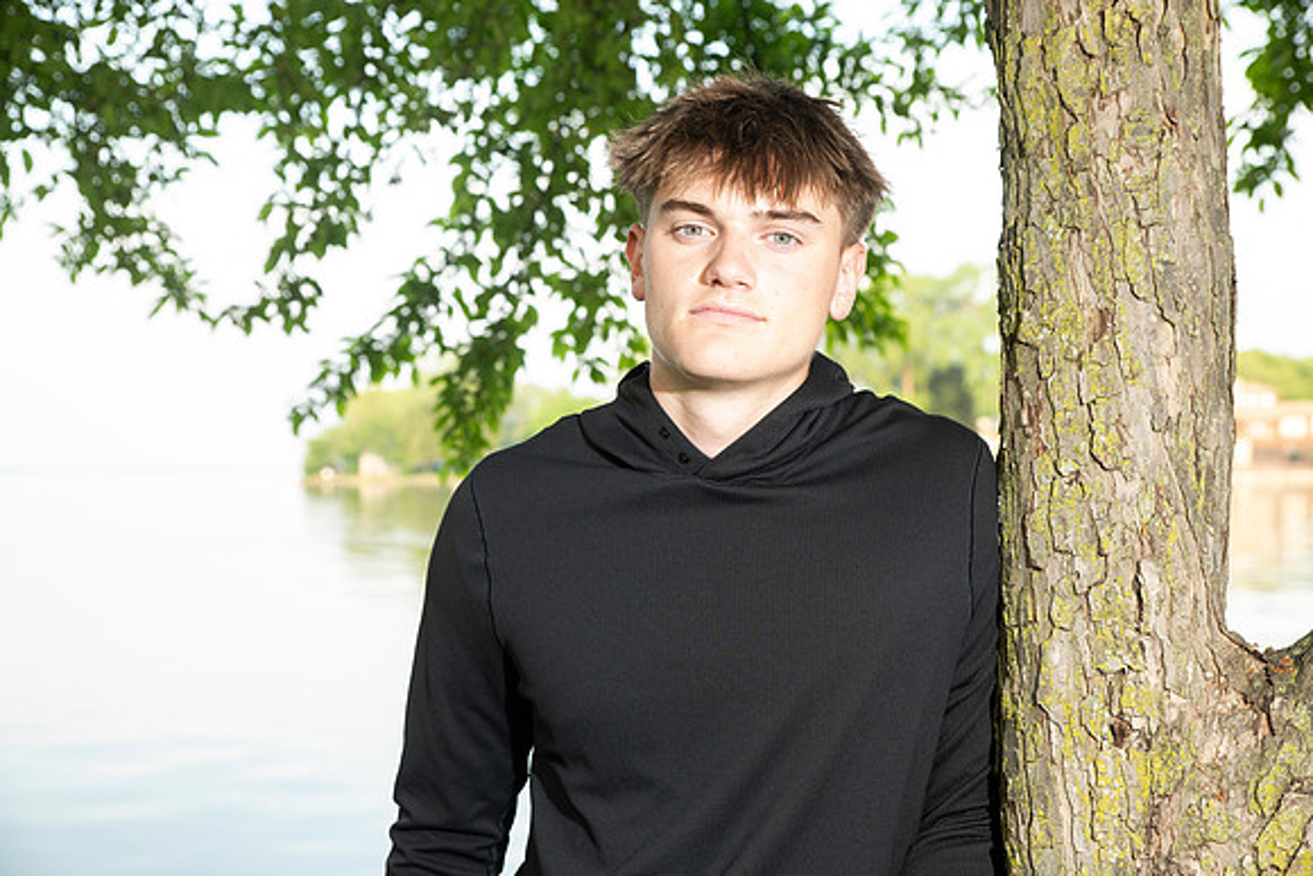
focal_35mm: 52
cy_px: 438
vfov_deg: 26.0
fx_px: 1897
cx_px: 656
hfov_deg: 38.2
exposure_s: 1/200
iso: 500
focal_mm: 52
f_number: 5.6
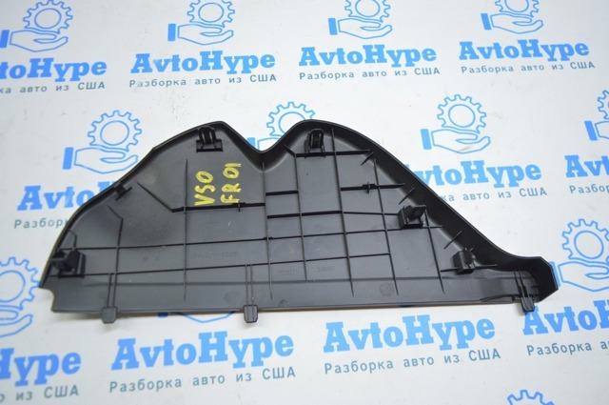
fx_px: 456
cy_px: 202
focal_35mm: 27
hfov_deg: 67.4
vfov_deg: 47.8
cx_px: 304
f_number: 3.5
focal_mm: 18
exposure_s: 1/50
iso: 400
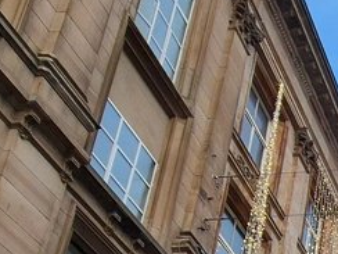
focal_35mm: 64
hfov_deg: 22.4
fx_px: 625
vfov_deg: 17.0
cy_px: 505
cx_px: 558
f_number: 2.2
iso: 50
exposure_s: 1/342
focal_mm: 2.2
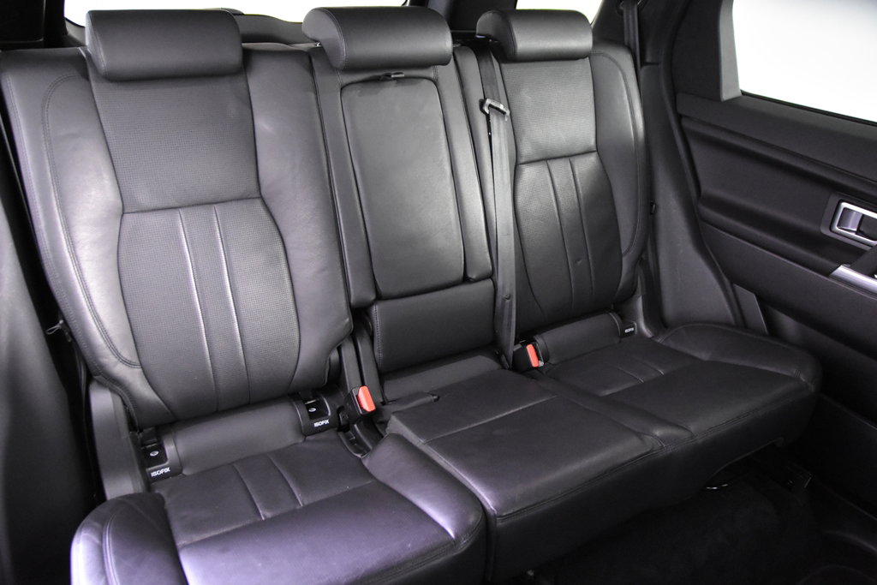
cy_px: 292
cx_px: 438
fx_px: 621
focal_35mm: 26
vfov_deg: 50.4
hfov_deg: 70.4
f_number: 2.8
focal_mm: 17
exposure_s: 1/25
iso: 5600
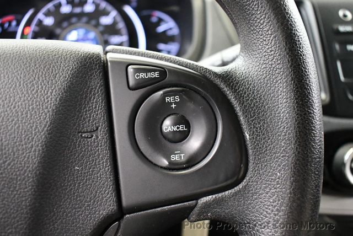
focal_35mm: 36
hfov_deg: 53.1
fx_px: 353
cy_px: 118
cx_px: 176
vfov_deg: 36.9
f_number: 3.5
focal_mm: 18
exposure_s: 1/60
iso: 5600
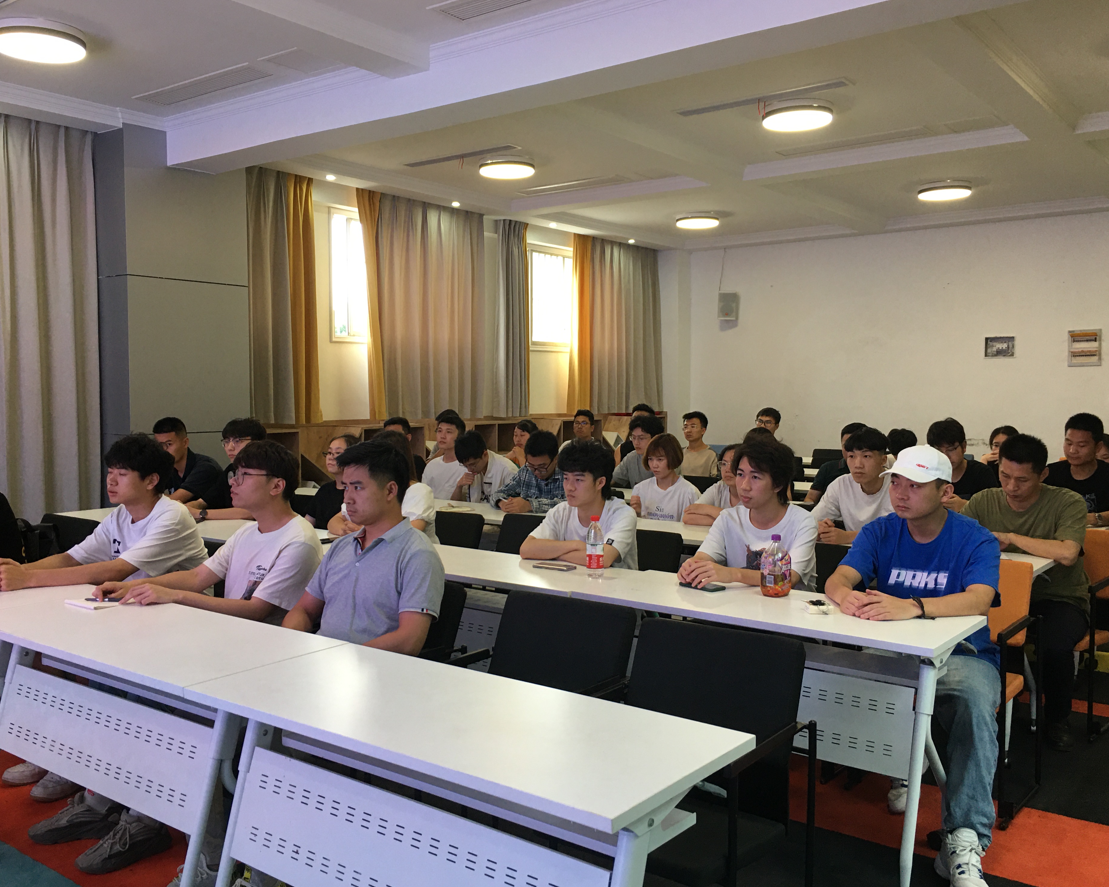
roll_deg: -0.4
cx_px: 541
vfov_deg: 47.1
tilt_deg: +0.3
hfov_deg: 57.2
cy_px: 442
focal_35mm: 31
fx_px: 1017
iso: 50
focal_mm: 4.15
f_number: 2.2
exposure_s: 1/33
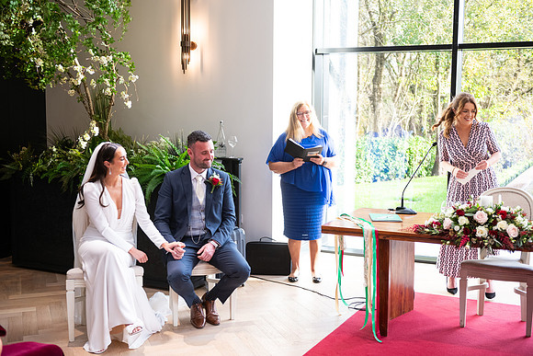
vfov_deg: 28.1
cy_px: 178
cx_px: 266
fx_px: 711
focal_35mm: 48
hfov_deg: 41.1
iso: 640
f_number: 3.5
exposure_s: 1/160
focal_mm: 48
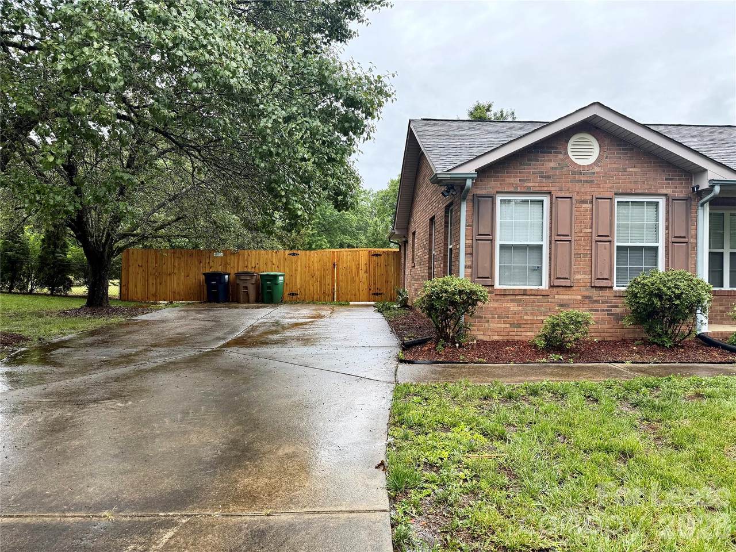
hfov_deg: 71.6
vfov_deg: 56.8
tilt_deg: +0.4
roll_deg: -0.4
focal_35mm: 24
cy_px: 276
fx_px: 510
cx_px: 368
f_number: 1.78
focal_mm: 6.76
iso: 100
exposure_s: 1/715
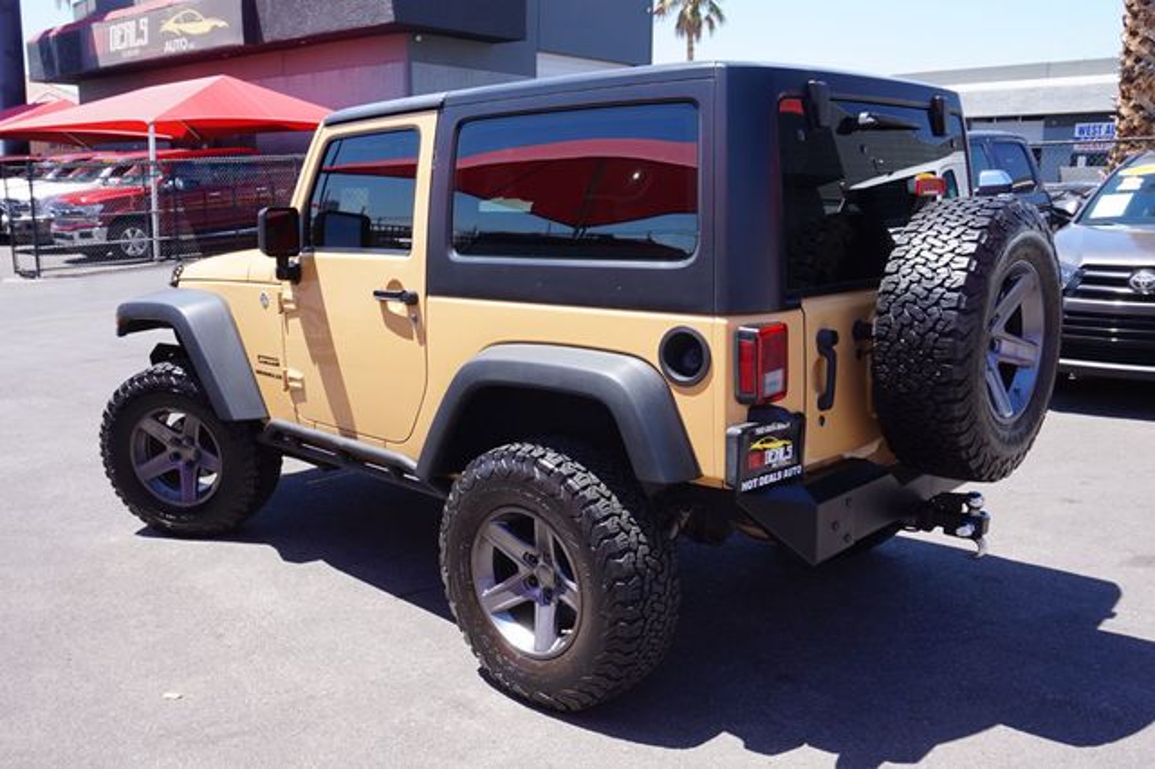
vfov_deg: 41.7
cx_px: 578
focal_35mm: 32
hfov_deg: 59.5
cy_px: 384
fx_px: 1010
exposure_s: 1/80
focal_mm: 21
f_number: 9
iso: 100
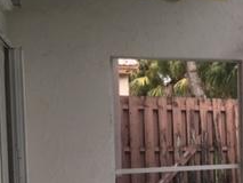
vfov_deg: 16.7
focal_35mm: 87
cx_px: 359
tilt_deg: -3.7
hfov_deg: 19.7
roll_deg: -1.0
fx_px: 611
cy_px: 169
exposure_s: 1/234
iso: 32
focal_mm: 4.15
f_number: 2.2
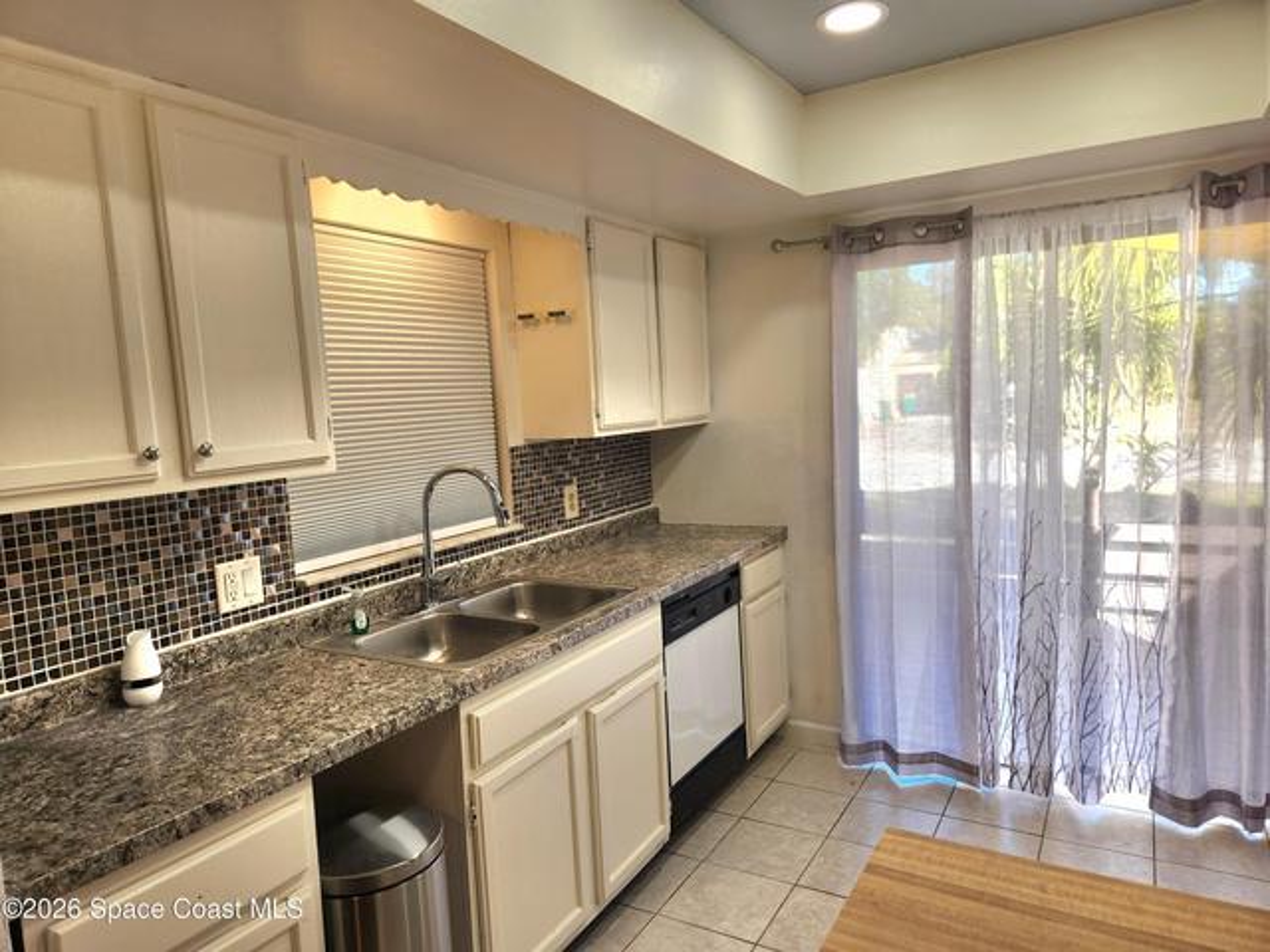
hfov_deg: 73.9
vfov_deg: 58.9
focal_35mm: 23
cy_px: 476
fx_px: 844
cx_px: 635
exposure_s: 1/120
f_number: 1.8
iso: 25
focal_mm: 5.4
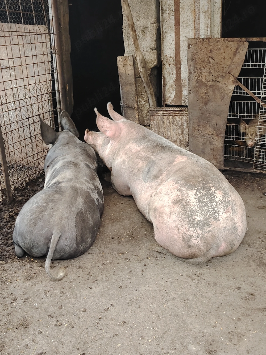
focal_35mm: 42
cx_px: 133
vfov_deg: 44.8
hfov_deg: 34.3
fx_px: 430
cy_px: 178
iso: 1388
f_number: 1.75
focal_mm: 5.25
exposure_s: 1/33.3
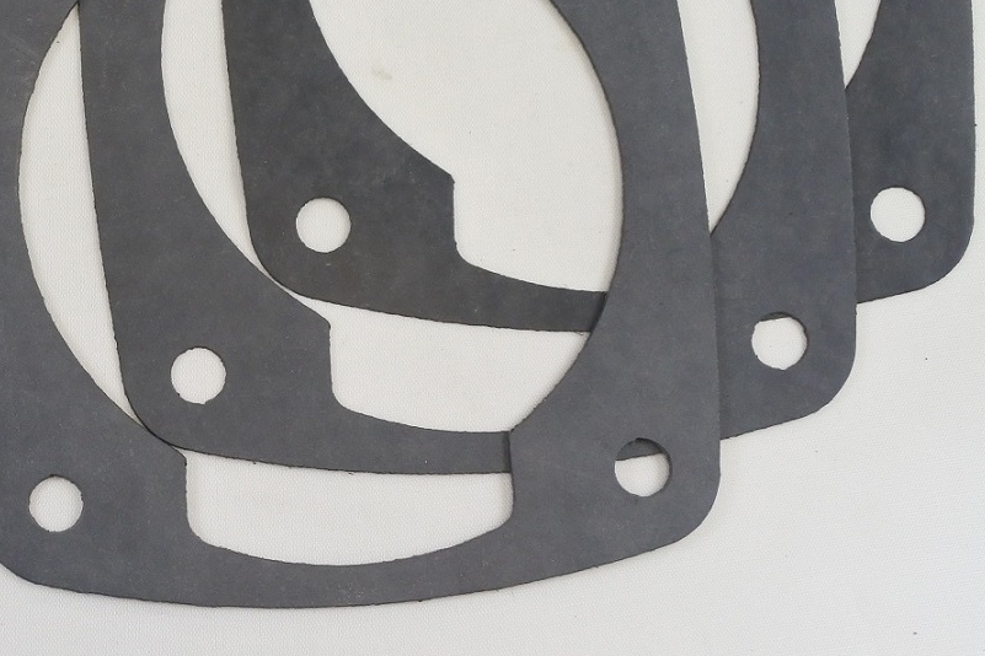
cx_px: 111
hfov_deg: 29.7
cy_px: 84
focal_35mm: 65
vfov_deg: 20.6
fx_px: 1778
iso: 400
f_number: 4
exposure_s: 1/200
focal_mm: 13.1
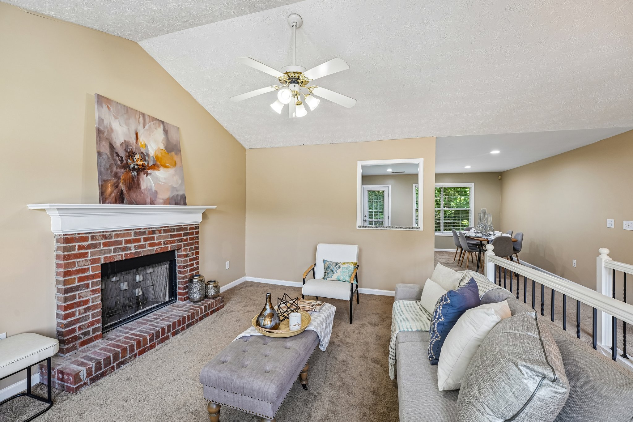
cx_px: 316
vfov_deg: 81.2
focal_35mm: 14
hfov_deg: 104.3
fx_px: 246
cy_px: 211
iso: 320
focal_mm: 14
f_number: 8
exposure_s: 1/20
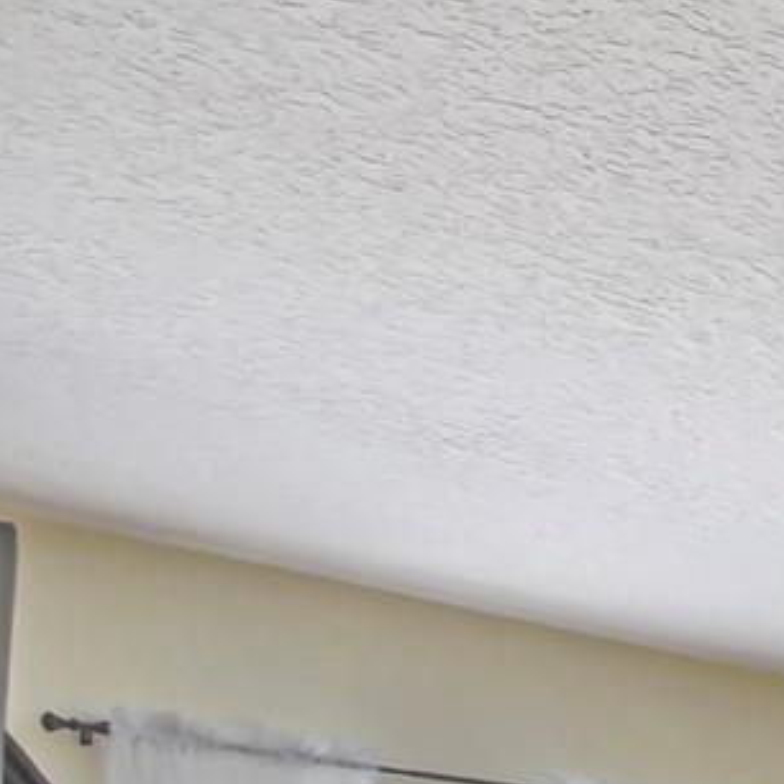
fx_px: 1896
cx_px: 2000
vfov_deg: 20.8
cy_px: 1076
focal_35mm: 74
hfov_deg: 13.9
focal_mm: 8
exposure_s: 1/50
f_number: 4
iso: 3200
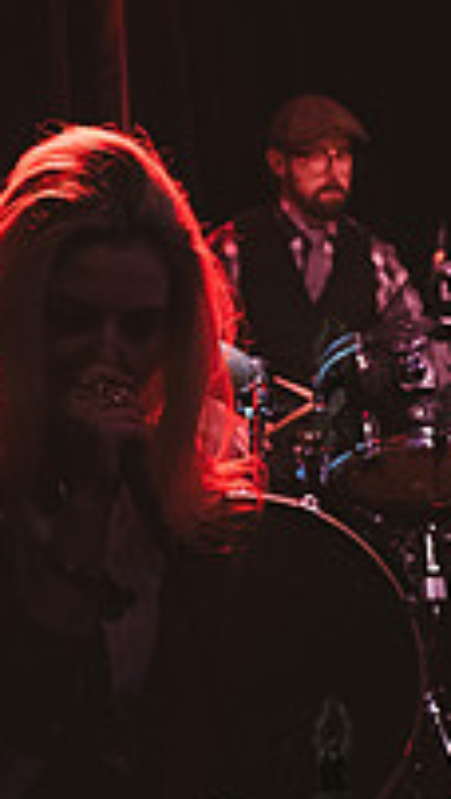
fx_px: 1845
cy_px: 759
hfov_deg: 13.9
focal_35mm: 87
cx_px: 328
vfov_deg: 23.6
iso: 12800
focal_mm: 29
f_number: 3.5
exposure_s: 1/320
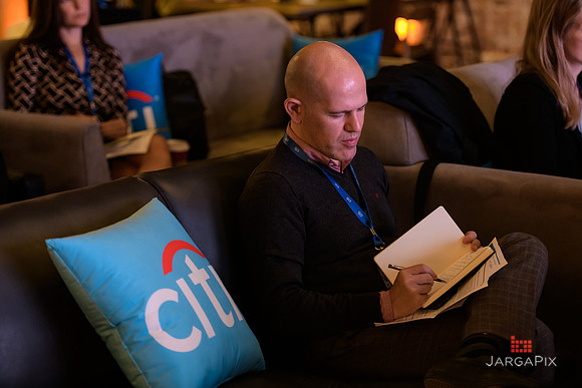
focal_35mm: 102
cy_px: 194
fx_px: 1649
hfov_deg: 20.0
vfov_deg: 13.4
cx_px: 291
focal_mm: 102
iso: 1600
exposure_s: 1/60
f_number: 3.2
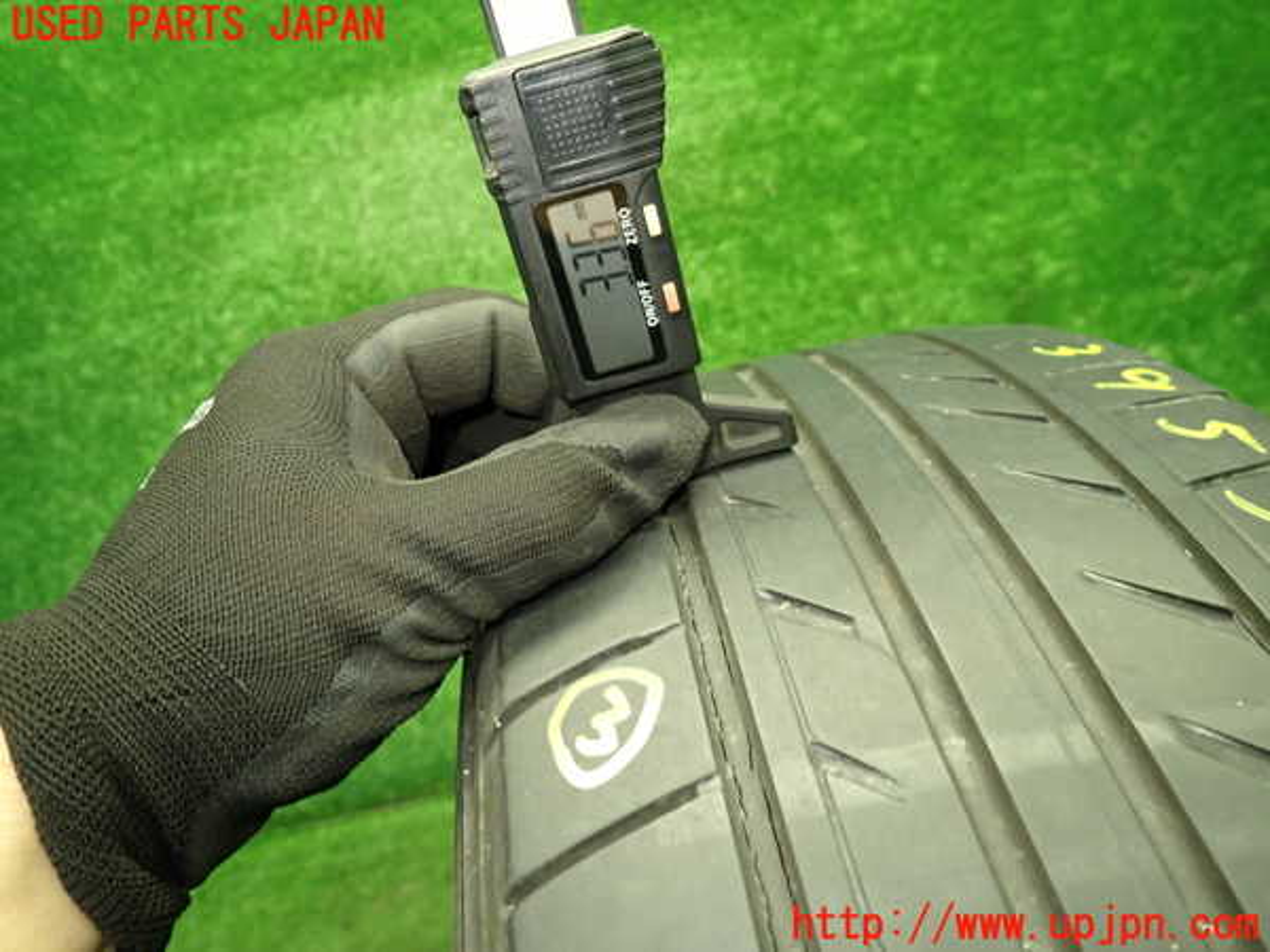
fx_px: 917
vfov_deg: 54.9
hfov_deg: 69.4
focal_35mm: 25
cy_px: 476
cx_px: 635
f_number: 2
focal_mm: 4.5
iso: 200
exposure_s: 1/30
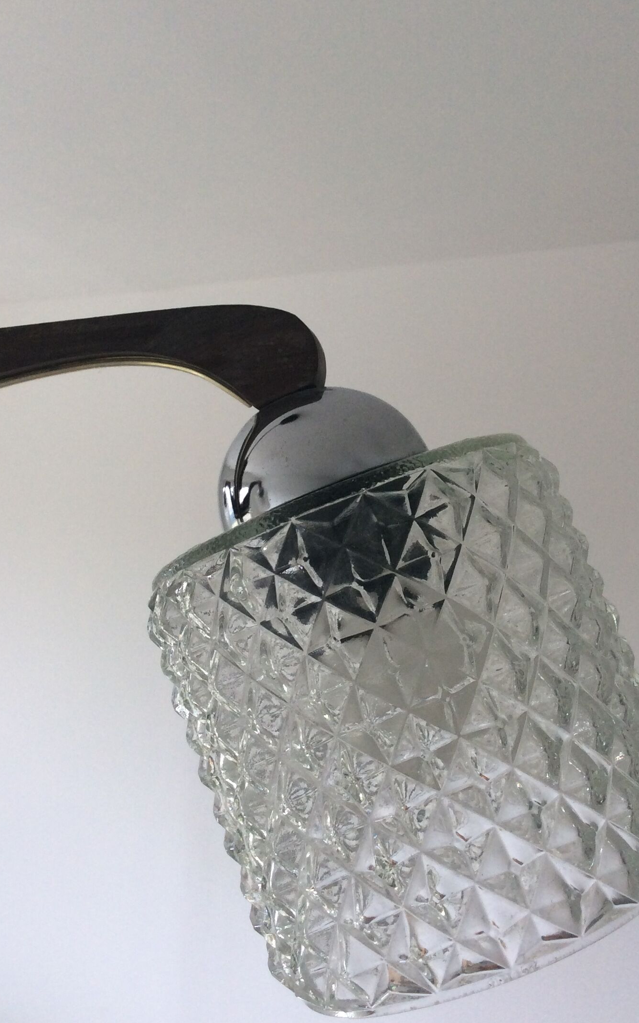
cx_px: 348
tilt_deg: +5.7
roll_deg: -0.9
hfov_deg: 31.2
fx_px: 1142
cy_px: 459
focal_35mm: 41
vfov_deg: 48.1
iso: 50
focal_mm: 3.3
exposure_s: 1/100
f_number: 2.4
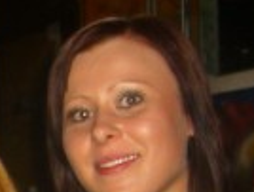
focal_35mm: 170
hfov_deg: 11.1
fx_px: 1250
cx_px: -150
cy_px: 302
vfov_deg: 8.5
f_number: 2.8
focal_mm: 7.9
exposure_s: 1/60
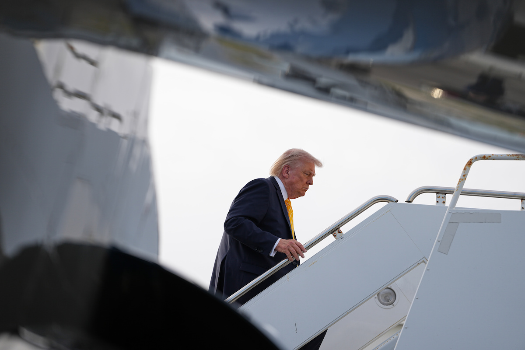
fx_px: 2377
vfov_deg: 8.4
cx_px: 262
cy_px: 175
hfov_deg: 12.6
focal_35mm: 163
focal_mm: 163
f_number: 2.8
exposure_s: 1/1250
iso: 125
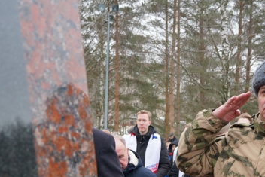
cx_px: 173
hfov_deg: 29.9
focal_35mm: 67
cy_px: 175
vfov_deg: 19.7
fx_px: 494
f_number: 4
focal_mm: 21
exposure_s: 1/160
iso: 640
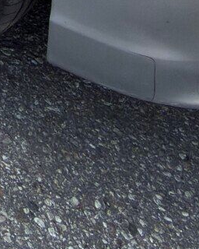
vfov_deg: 12.5
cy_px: -388
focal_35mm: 111
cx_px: -316
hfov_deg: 11.1
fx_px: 817
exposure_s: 1/260
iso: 16
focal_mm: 2.22
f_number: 2.2
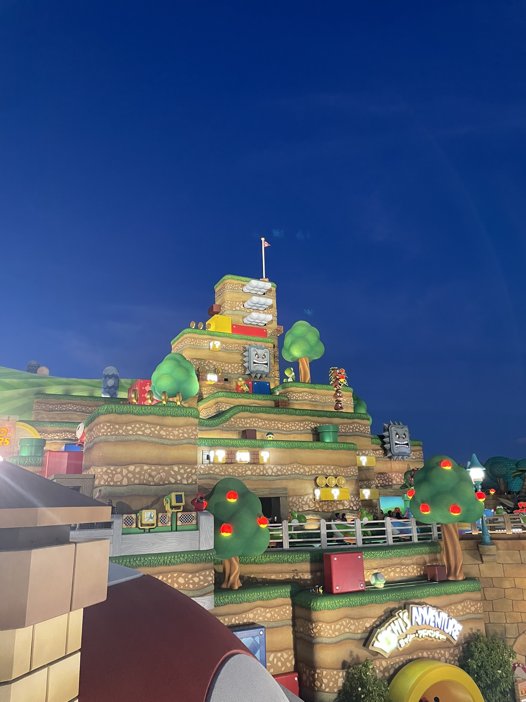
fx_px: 527
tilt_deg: +18.3
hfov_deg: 53.1
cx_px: 263
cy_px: 351
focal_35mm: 26
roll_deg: +2.4
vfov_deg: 67.3
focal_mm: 4.2
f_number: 1.6
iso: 400
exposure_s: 1/57
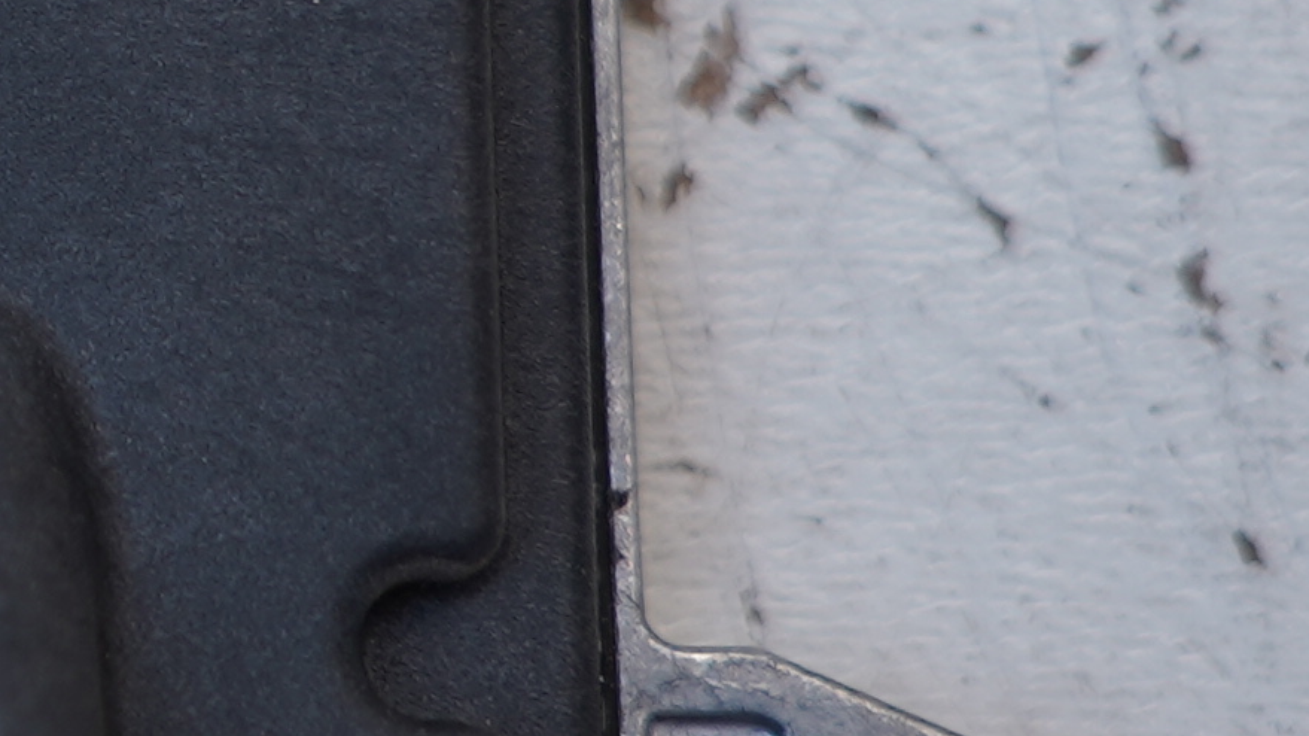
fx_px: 6350
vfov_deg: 6.6
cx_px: -812
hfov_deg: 11.2
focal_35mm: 183
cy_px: 133
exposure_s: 1/100
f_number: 2.8
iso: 100
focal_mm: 26
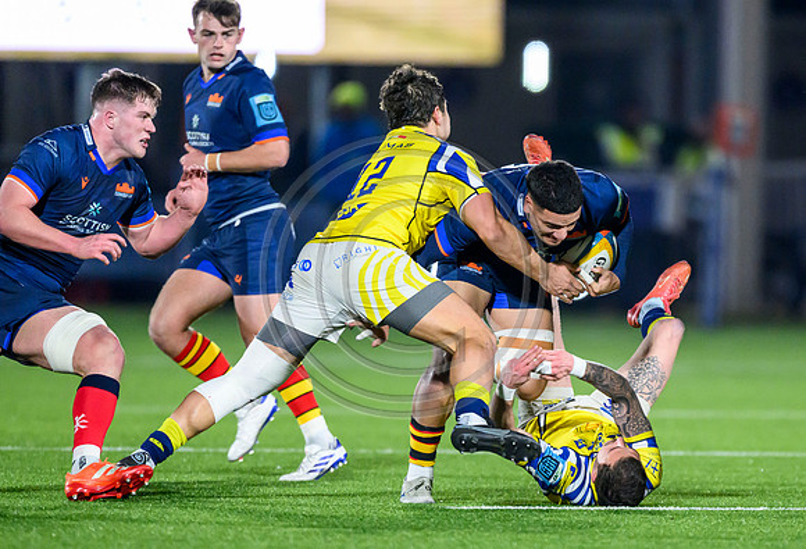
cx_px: 538
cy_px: 372
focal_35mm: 781
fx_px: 17598
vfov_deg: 1.8
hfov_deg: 2.6
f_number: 4
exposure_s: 1/1000
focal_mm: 560
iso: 8000
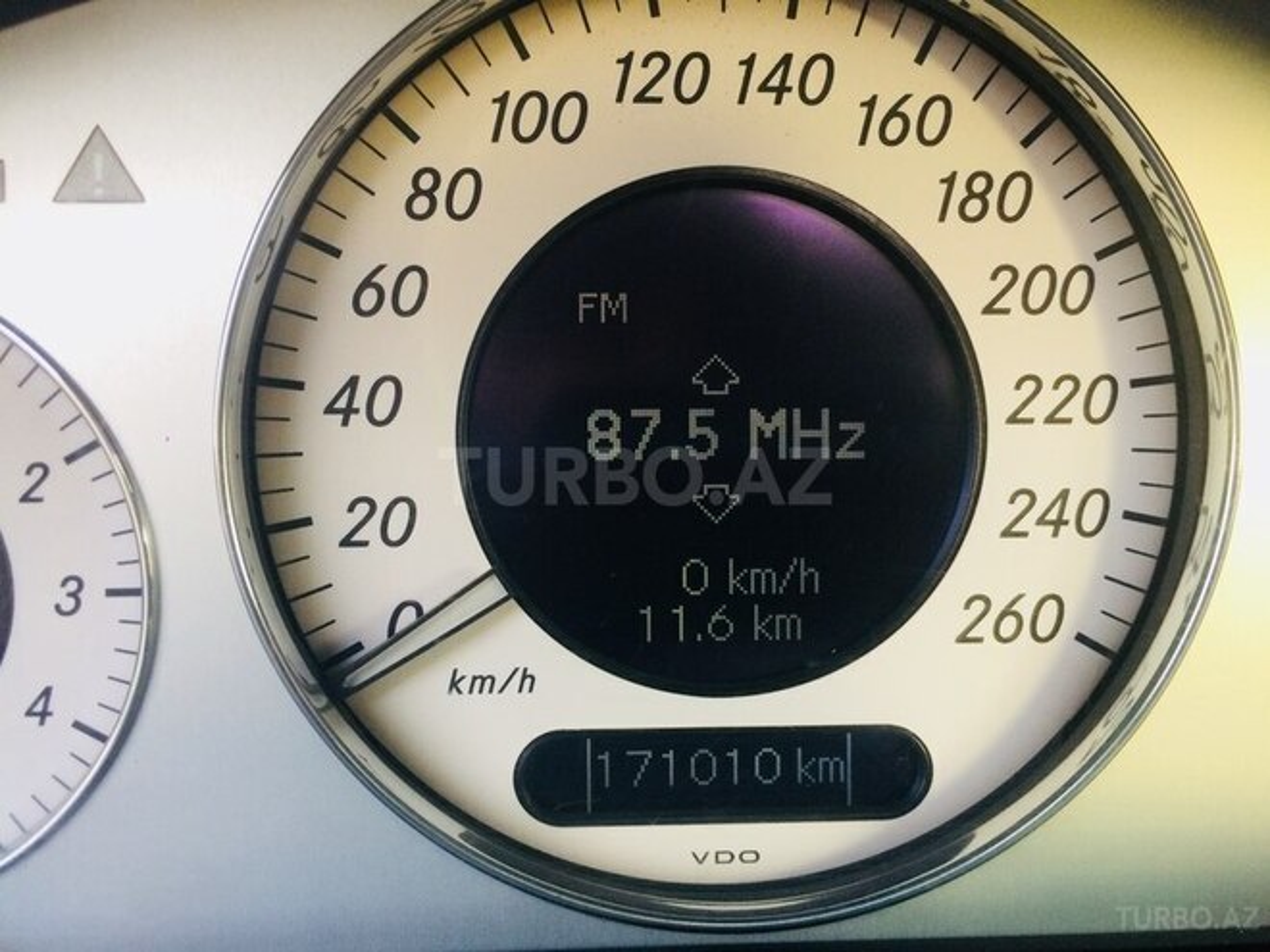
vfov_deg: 48.2
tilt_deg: -17.4
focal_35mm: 29
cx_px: 635
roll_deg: -3.5
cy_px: 476
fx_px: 1064
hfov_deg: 61.7
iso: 125
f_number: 2.2
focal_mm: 4.15
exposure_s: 1/33
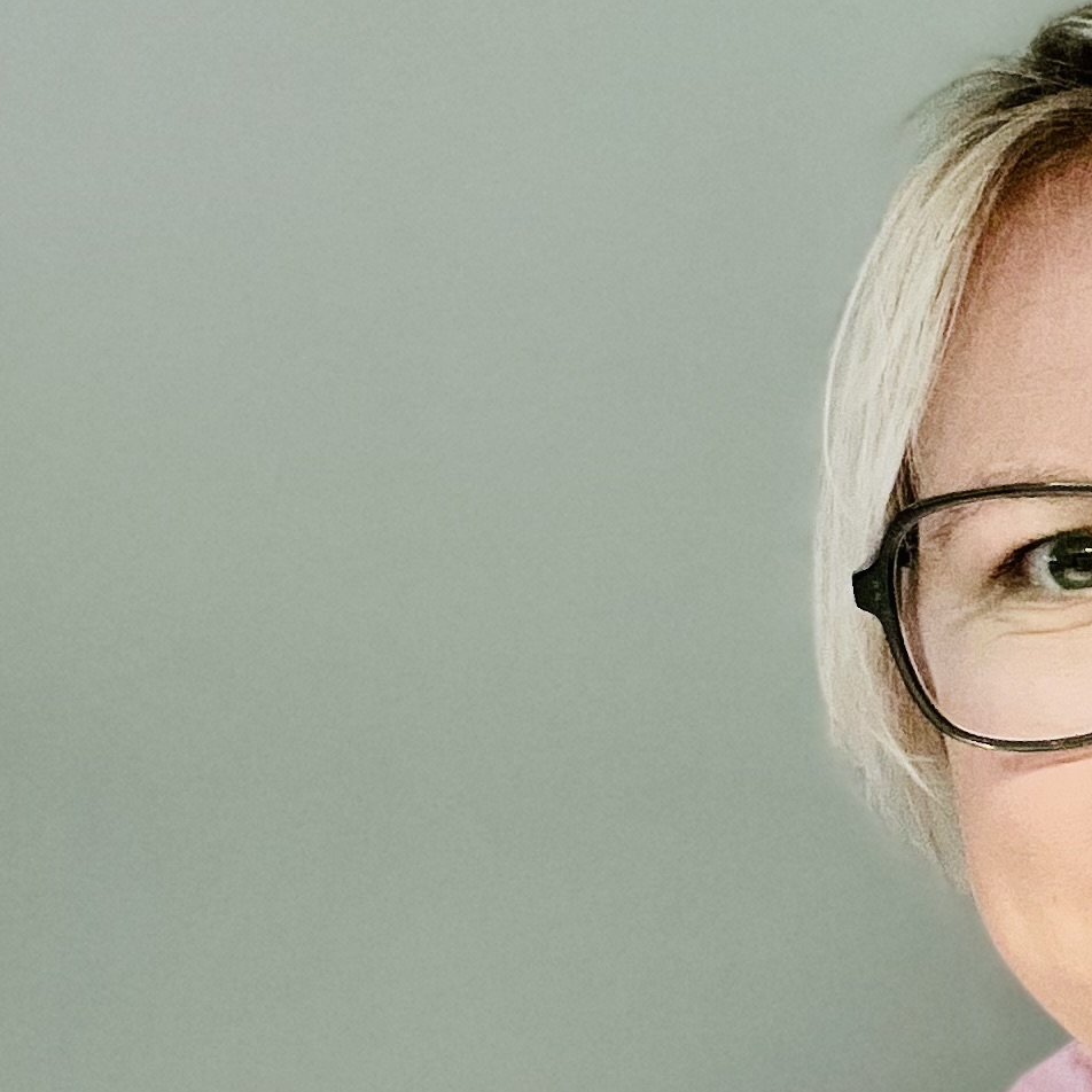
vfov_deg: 20.1
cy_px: 759
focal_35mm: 86
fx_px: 3069
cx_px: 1292
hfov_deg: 19.1
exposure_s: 1/38
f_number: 2.2
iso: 400
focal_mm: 2.71
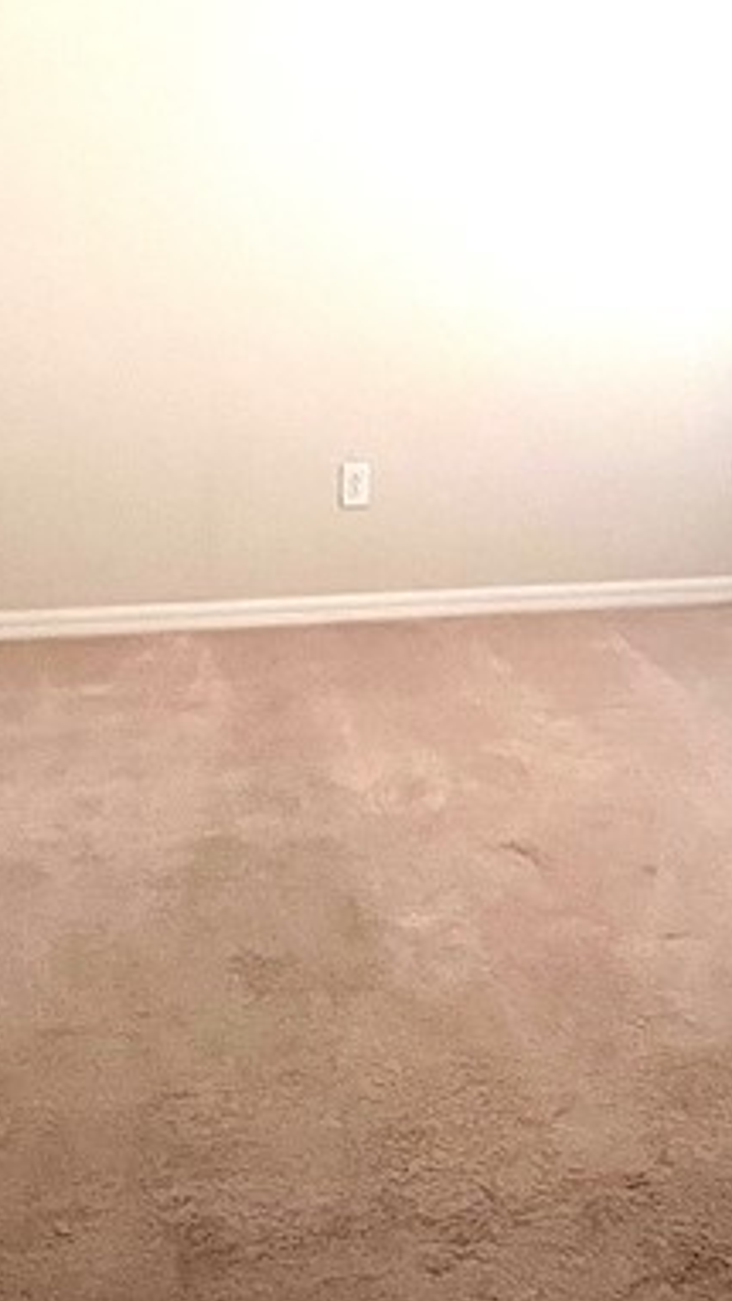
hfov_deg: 31.2
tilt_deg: -3.1
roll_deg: -1.0
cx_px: 412
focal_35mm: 38
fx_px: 1311
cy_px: 252
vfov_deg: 49.5
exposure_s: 1/60
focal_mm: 1.57
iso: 800
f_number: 1.8
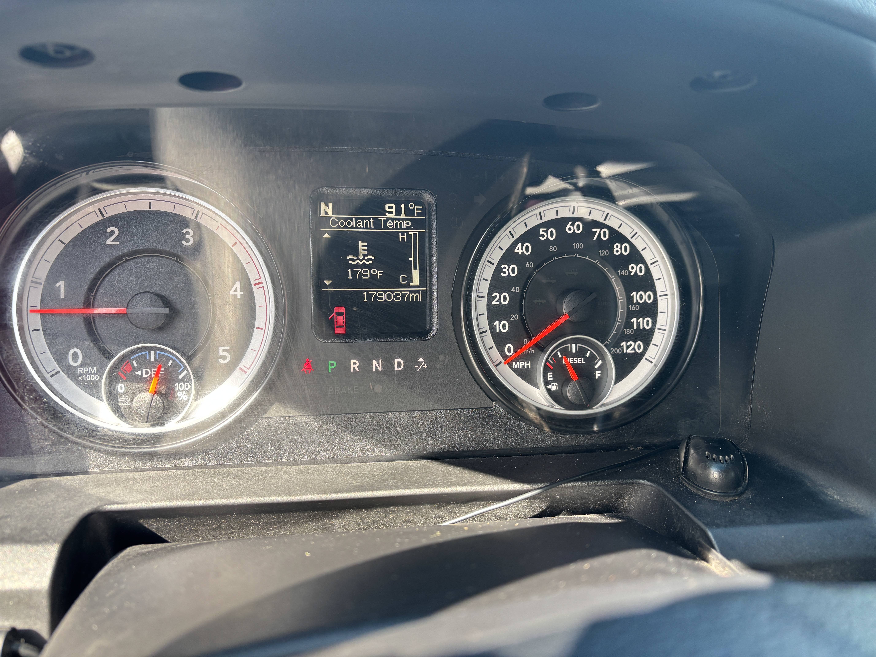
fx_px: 658
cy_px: 328
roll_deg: -2.6
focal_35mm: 26
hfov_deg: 67.3
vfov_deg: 53.1
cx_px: 438
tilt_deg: -22.2
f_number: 1.6
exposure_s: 1/121
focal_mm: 5.96
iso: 50
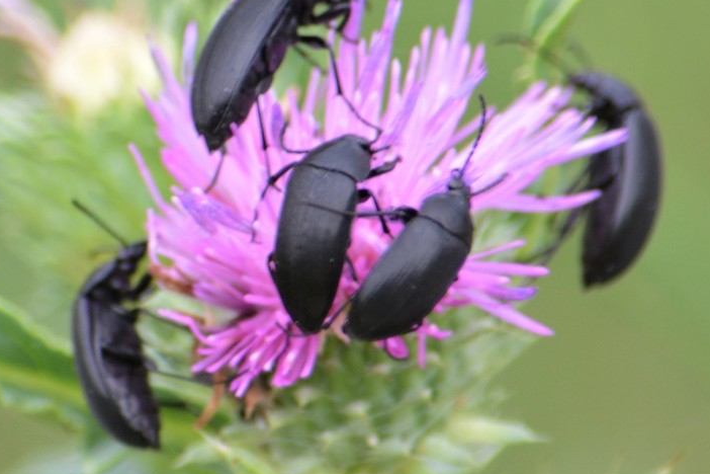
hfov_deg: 3.4
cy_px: 186
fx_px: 12128
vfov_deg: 2.2
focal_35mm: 615
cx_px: 328
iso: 400
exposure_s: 1/125
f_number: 8
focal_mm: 300
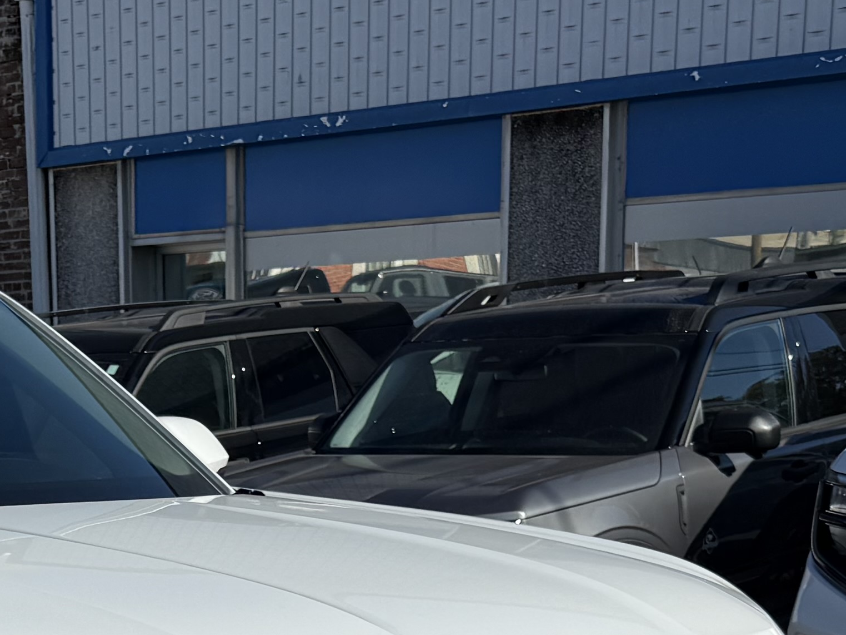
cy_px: 913
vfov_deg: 15.3
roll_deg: +2.1
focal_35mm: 90
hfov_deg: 21.1
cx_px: 27
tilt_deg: -11.9
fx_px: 2199
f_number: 1.78
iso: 80
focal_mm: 6.76
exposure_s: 1/6173
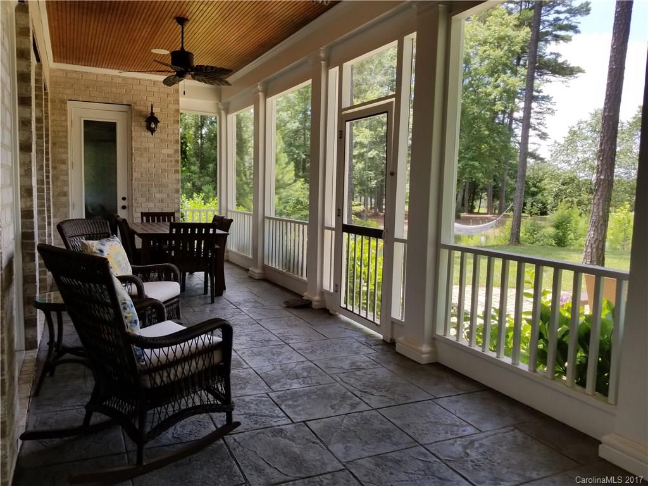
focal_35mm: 26
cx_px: 324
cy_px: 243
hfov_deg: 67.3
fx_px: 487
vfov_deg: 53.1
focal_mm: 4.25
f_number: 1.7
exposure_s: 1/478
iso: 50
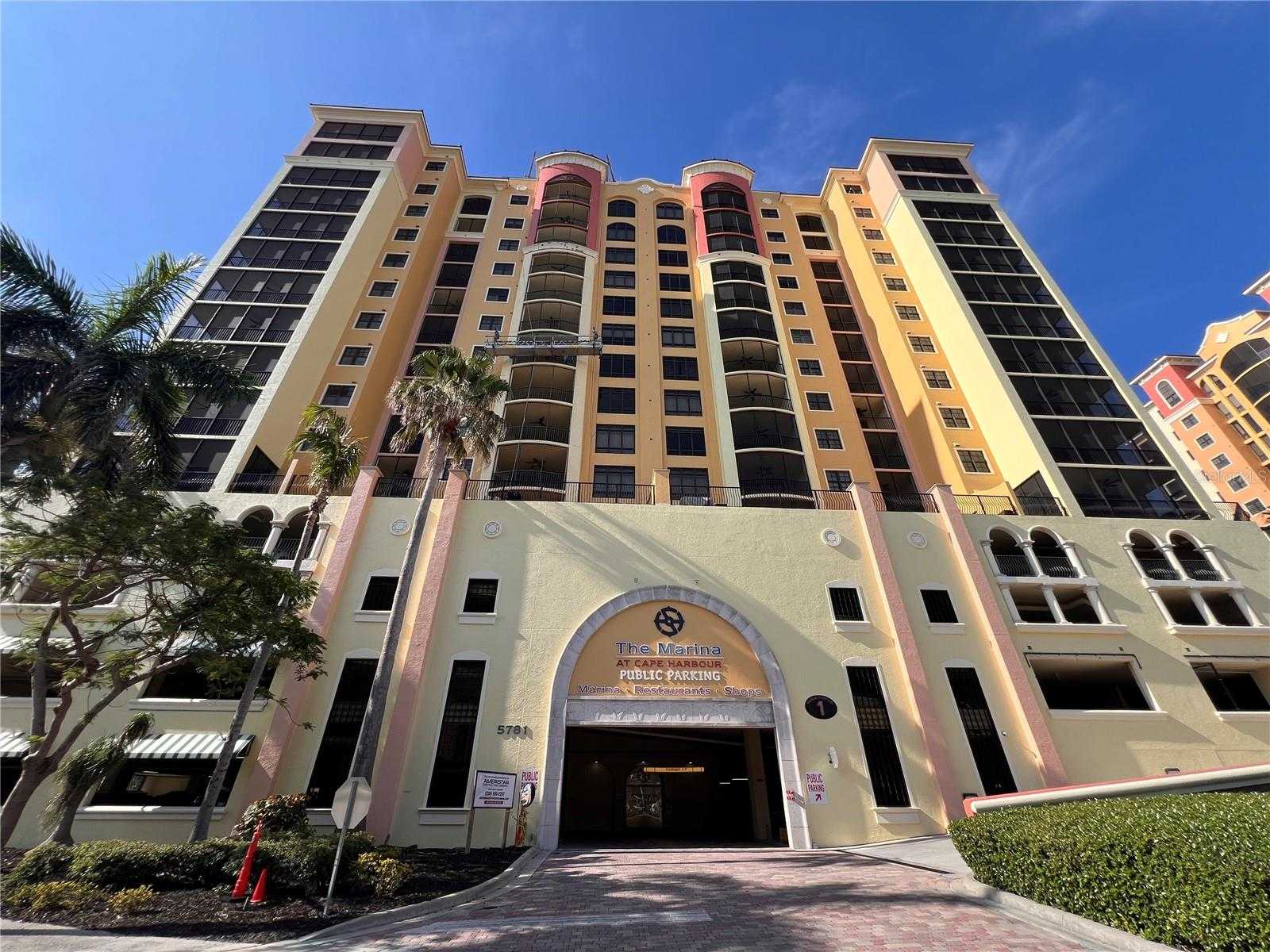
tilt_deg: +32.7
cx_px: 635
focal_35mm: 13
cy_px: 476
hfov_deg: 106.2
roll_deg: -0.3
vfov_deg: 89.9
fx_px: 477
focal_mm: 1.57
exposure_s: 1/1064
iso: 32
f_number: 1.8
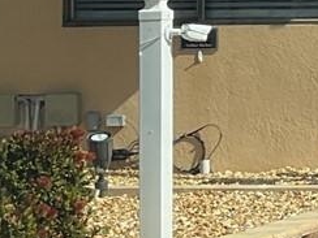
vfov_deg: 7.8
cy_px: -26
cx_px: 687
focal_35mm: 190
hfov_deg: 9.5
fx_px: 1745
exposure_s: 1/1730
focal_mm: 3
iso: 16
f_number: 1.8
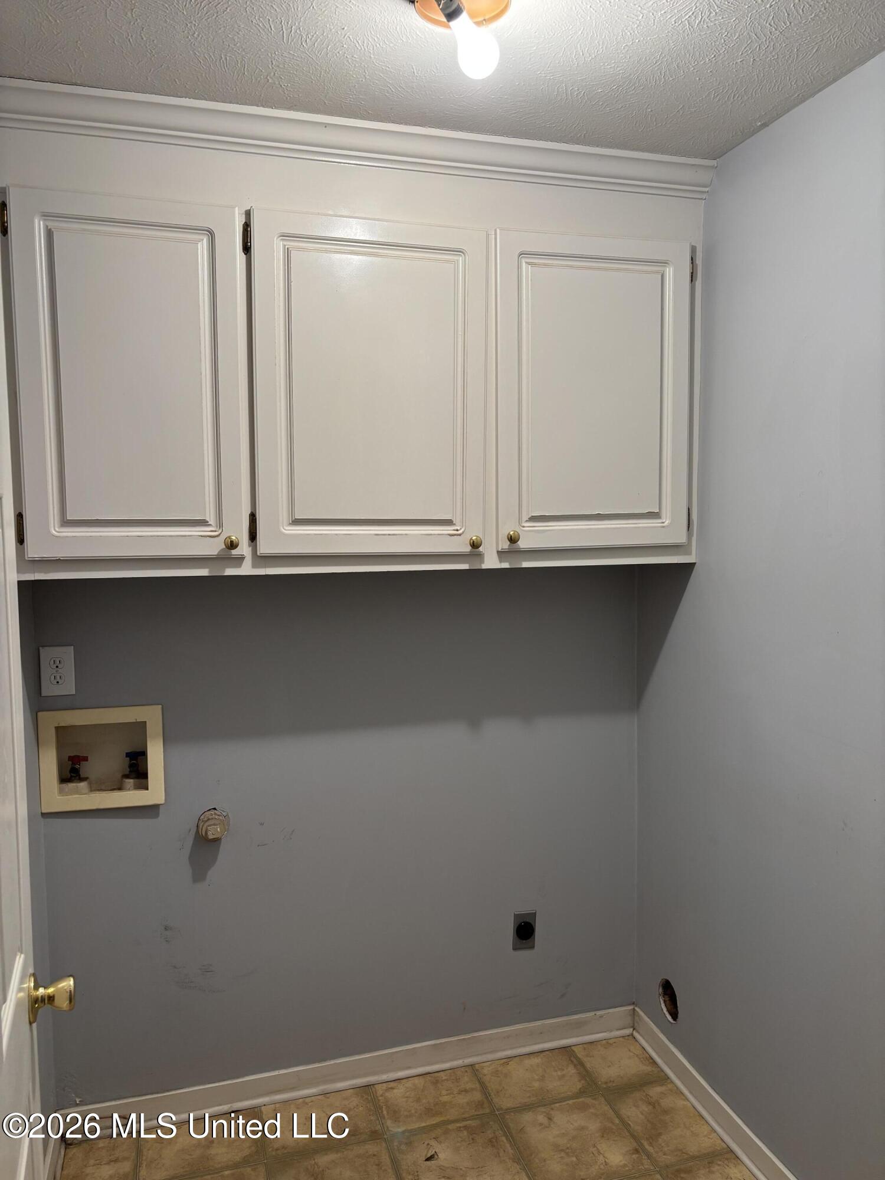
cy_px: 590
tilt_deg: -5.7
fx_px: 886
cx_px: 442
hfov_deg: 53.1
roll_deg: +0.1
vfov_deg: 67.3
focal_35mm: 26
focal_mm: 5.96
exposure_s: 1/120
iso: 80
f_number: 1.6
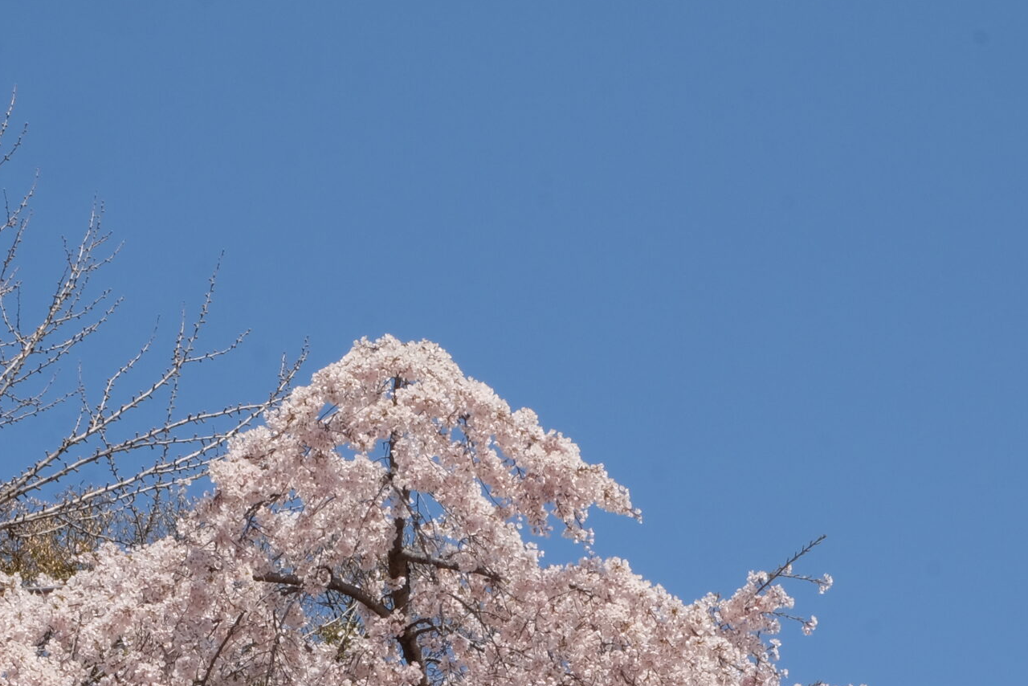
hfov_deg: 20.8
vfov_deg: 13.8
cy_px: 629
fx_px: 2799
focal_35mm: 98
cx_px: 403
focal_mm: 32.9
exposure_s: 1/125
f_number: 22
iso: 400
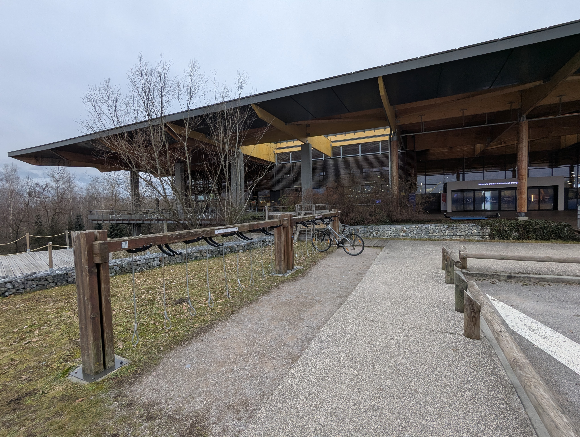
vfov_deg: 78.2
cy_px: 218
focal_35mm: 16
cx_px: 290
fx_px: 268
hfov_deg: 94.4
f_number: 2.2
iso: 51
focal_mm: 2.35
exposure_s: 1/197
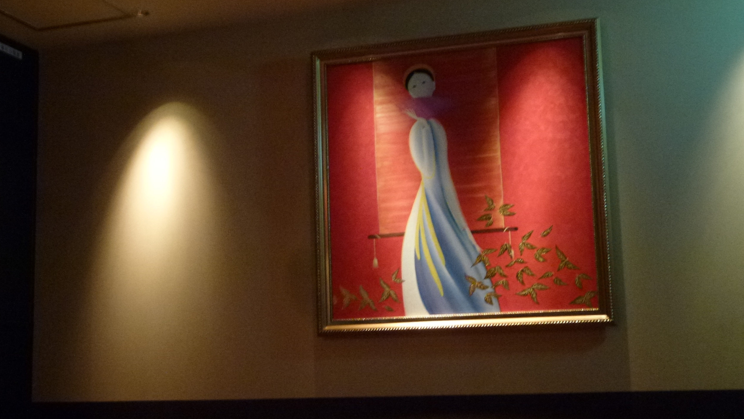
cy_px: 229
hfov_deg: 41.3
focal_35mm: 50
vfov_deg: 23.9
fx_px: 986
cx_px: 366
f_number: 4
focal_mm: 8
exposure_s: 1/4
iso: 400
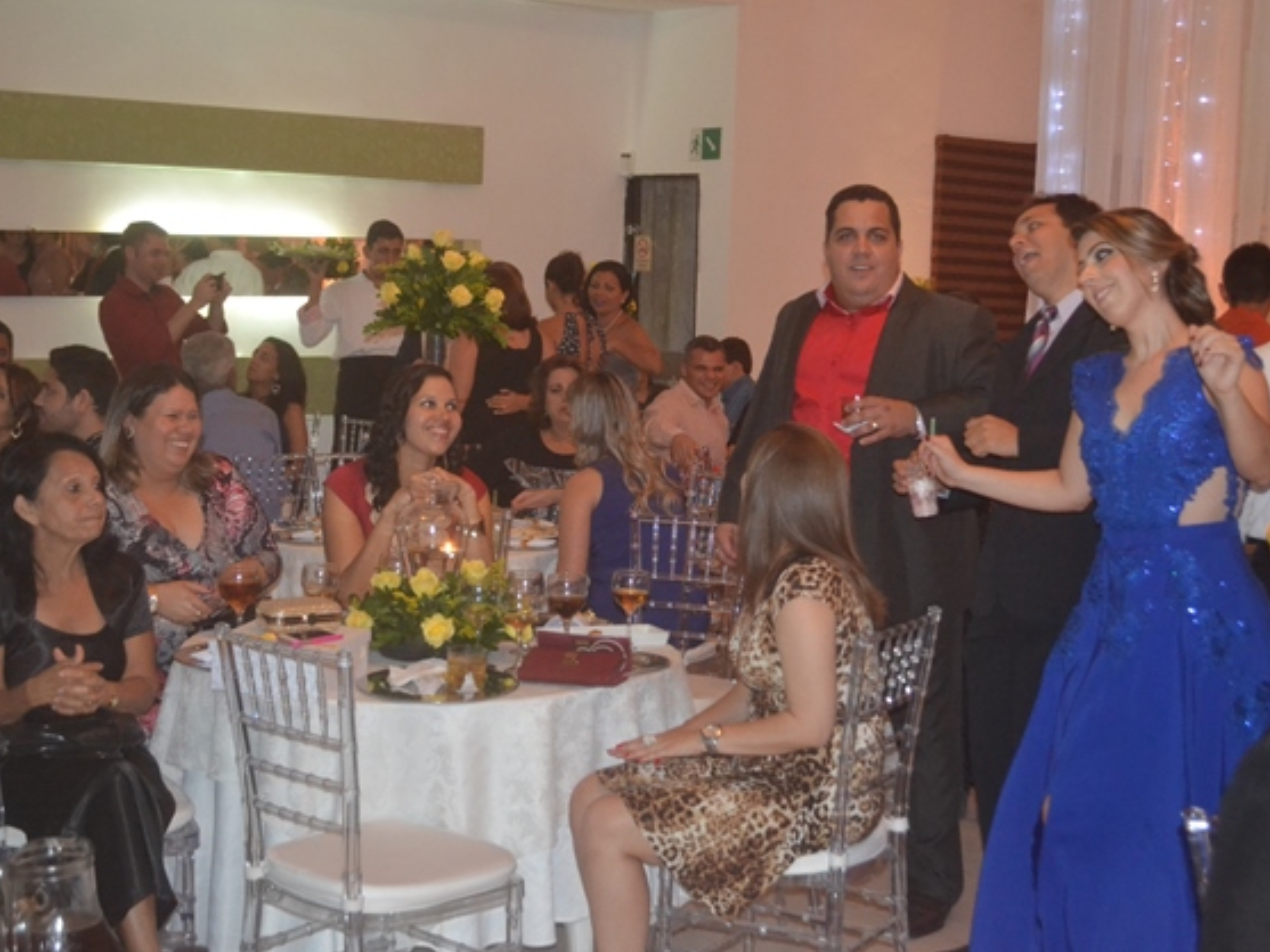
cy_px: 479
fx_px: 1945
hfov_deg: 36.1
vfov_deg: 27.5
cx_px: 695
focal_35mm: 53
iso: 3200
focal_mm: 32
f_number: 4.8
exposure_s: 1/60
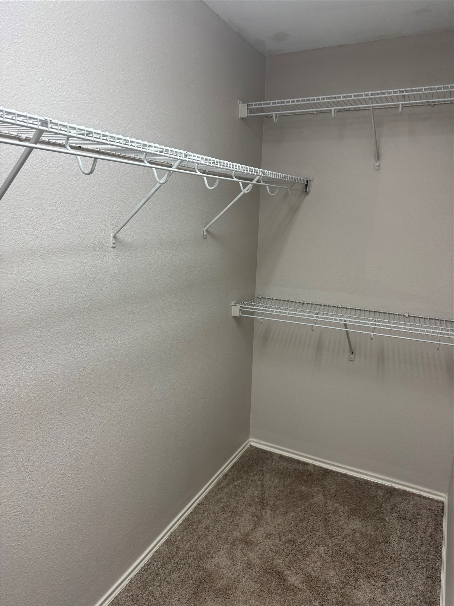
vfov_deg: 71.6
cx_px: 227
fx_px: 420
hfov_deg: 56.8
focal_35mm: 24
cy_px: 303
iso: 160
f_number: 1.78
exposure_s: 1/119
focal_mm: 6.76
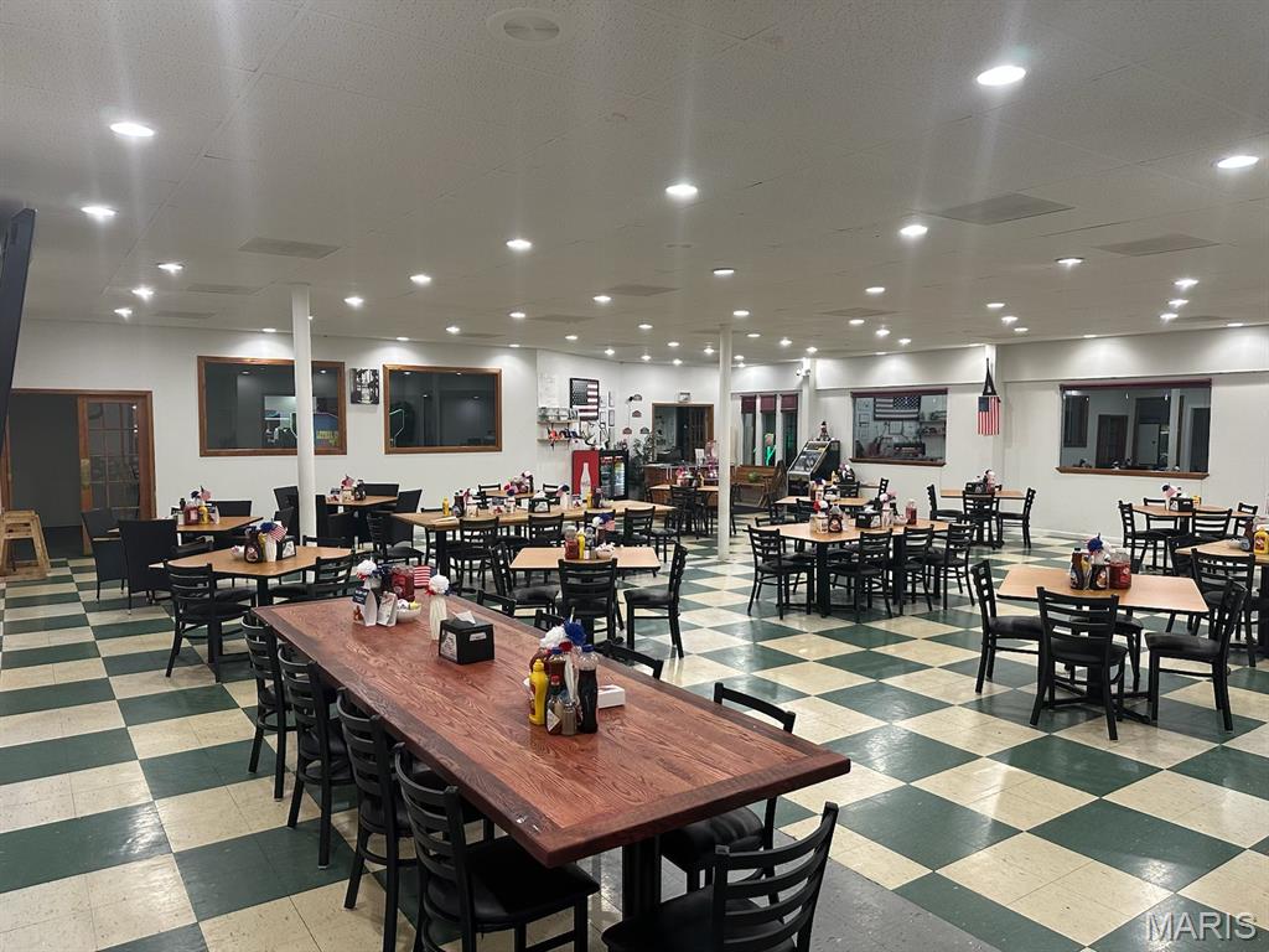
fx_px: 880
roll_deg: +0.3
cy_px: 476
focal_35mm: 24
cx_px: 634
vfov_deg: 56.8
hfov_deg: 71.6
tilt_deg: -3.6
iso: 200
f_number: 1.78
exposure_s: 1/120
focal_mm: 6.86
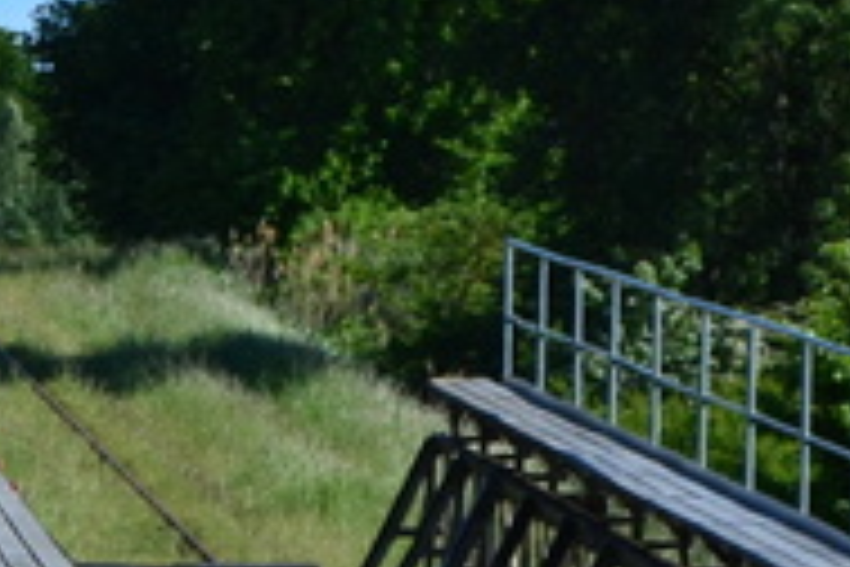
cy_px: 486
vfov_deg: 5.0
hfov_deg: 7.2
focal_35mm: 272
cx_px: -938
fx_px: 6422
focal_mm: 40
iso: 400
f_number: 11
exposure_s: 1/400
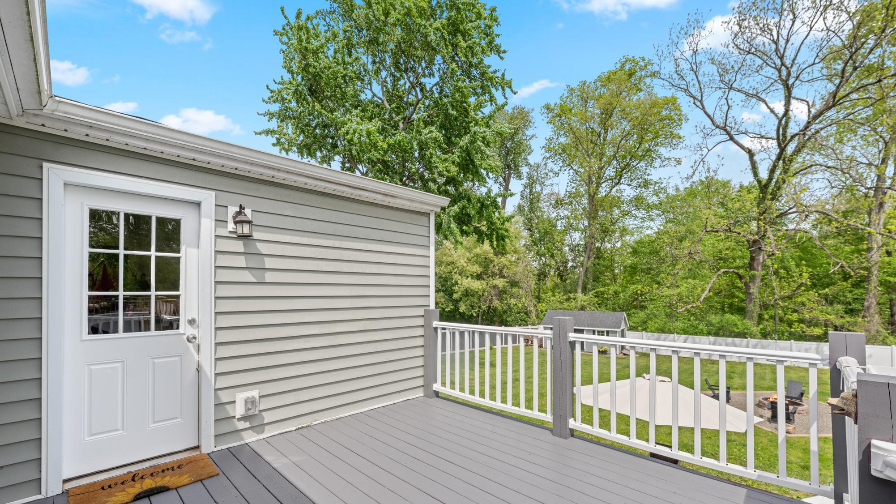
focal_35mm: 15
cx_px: 444
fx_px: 356
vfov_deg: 70.0
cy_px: 296
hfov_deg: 103.0
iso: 500
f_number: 7.1
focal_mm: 14
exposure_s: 1/640
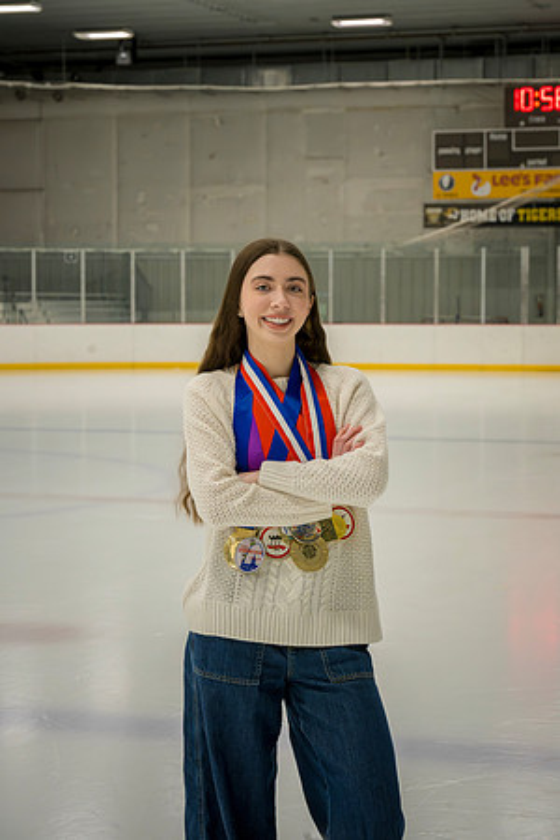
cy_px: 420
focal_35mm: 80
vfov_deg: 25.4
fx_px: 1867
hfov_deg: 17.1
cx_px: 280
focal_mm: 80
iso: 1600
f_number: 8
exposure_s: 1/250
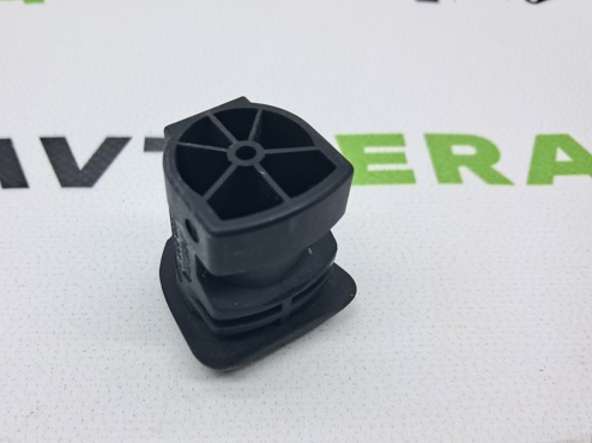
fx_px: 598
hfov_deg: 52.4
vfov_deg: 40.4
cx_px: 243
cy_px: 271
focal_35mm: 35
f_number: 1.8
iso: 50
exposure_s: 1/100
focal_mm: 4
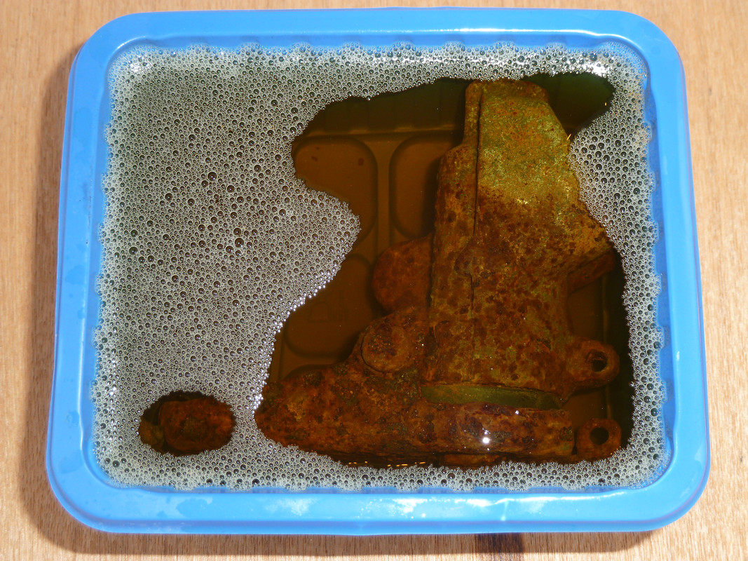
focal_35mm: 59
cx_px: 374
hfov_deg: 32.7
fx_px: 1275
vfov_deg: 24.8
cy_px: 280
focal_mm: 9.7
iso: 80
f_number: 4.5
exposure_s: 1/30
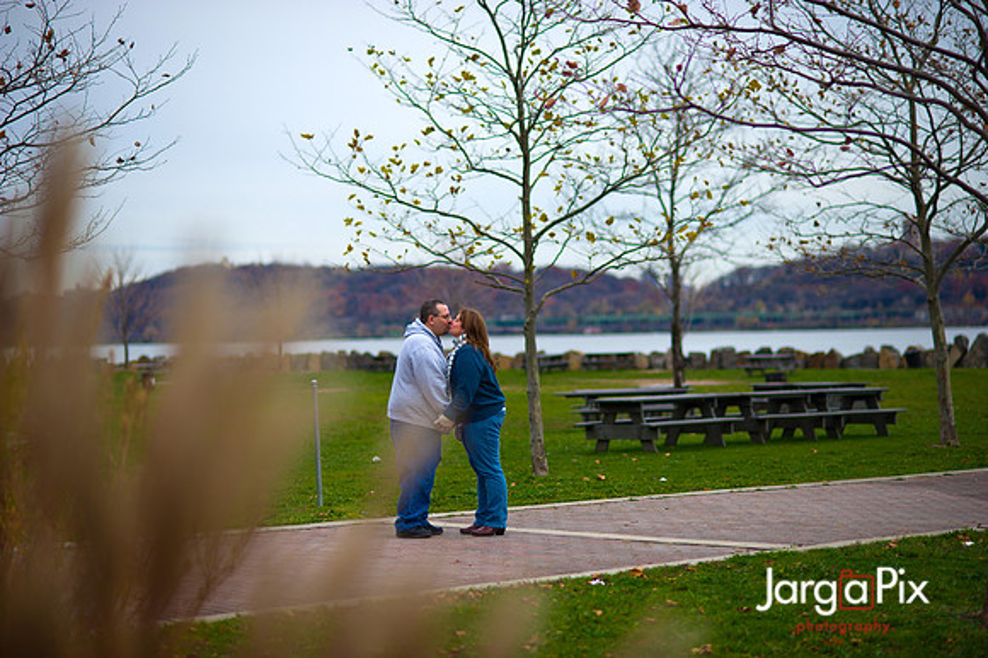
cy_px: 329
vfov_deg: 16.1
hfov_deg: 23.9
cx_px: 494
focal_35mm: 85
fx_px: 2331
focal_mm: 85
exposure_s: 1/1250
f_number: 2
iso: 100
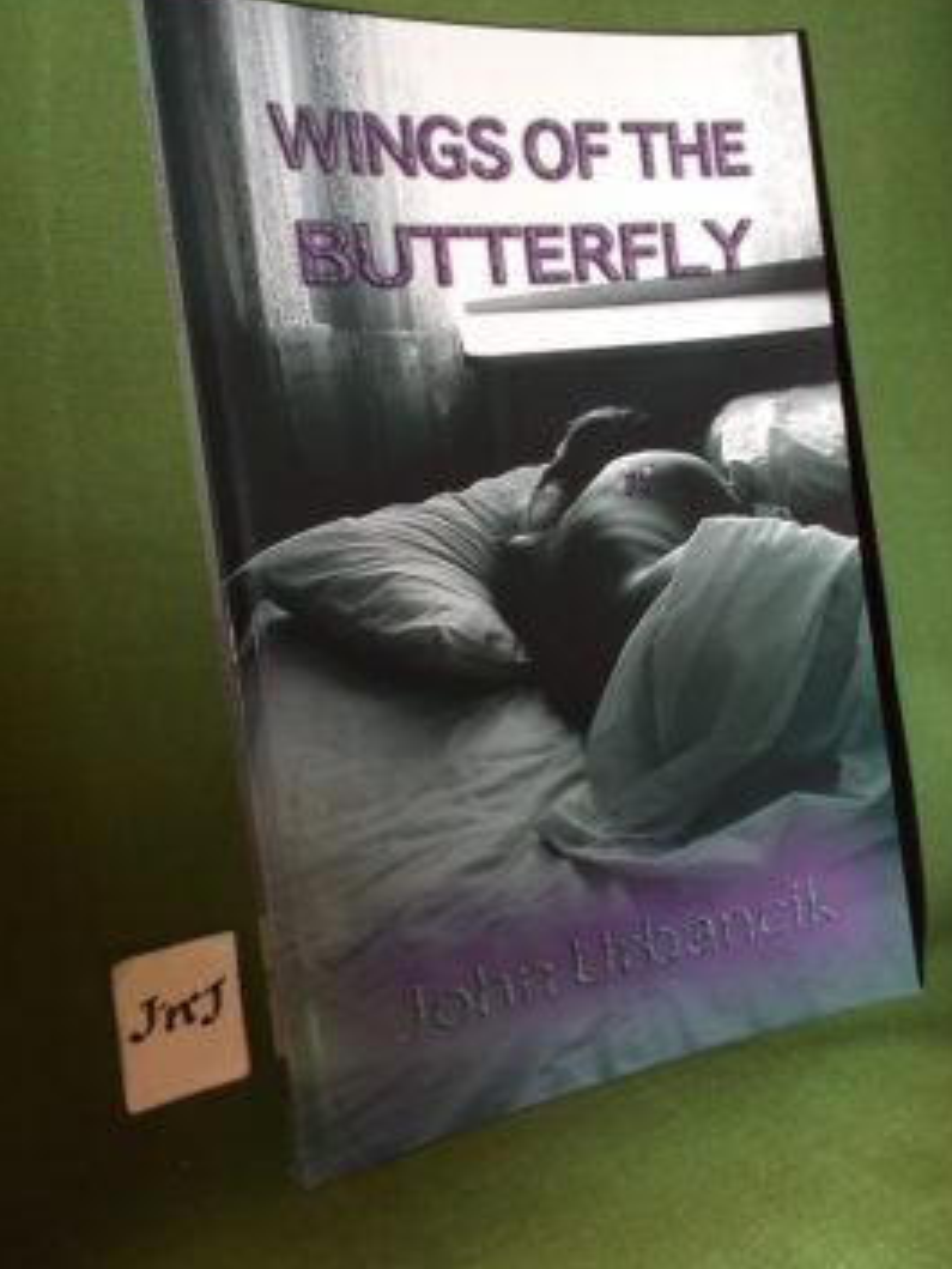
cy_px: 613
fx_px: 989
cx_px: 487
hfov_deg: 51.4
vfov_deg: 65.3
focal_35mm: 27
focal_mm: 4.6
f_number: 3.2
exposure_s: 1/25
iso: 200
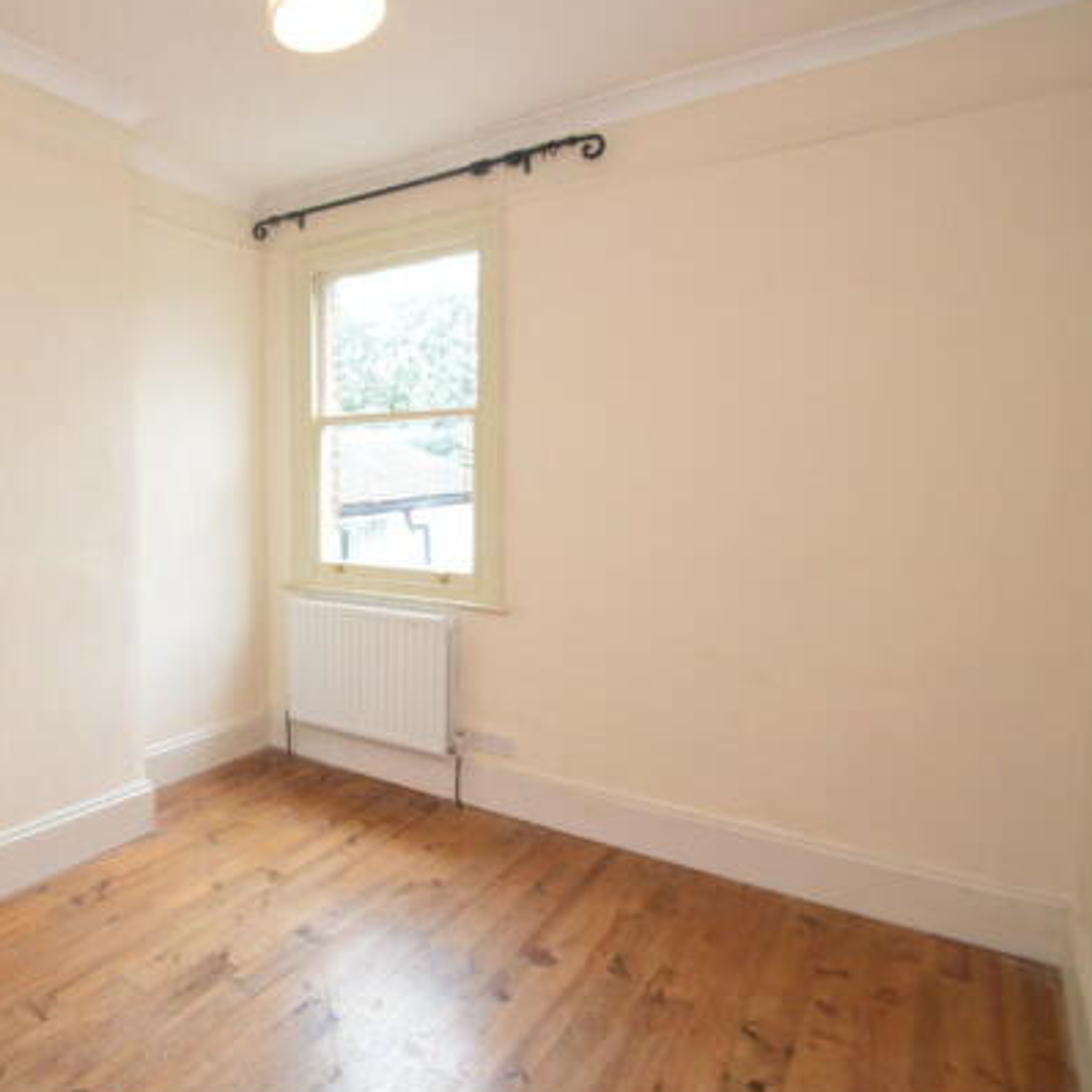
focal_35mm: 21
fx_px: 749
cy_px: 541
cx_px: 277
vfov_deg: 72.1
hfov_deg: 67.7
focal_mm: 10
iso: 400
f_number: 4.5
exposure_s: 1/80
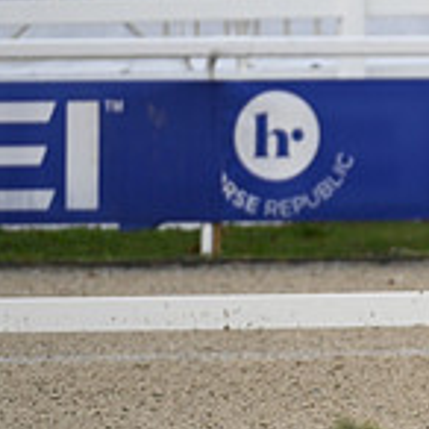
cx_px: 746
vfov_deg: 1.3
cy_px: 16
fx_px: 18915
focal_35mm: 1349
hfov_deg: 1.3
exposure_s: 1/1000
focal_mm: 400
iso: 560
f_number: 4.5
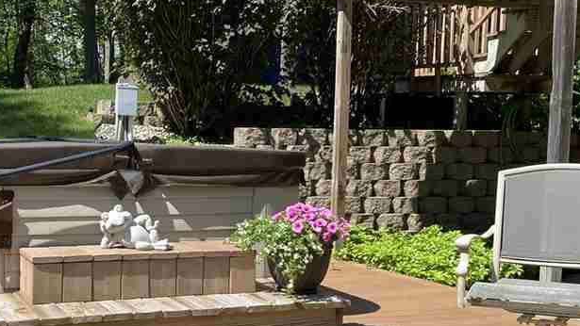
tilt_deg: -6.6
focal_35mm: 59
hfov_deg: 34.8
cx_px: 155
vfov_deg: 20.3
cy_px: 226
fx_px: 907
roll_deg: -1.8
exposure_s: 1/1608
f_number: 1.8
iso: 32
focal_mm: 4.25
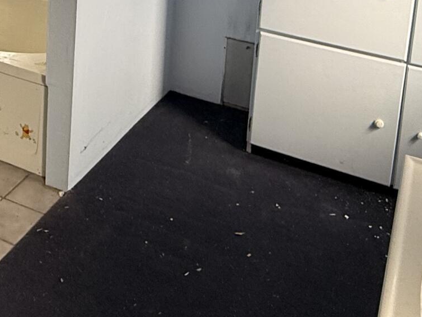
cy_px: -110
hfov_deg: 33.1
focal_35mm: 56
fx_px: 683
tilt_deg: -10.2
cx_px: 68
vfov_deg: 22.9
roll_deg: -2.1
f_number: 2.2
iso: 125
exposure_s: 1/99
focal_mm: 2.22
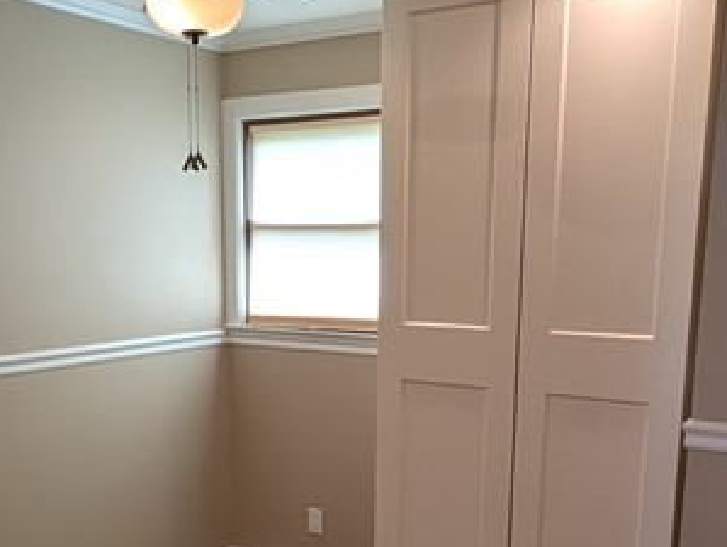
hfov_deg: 45.7
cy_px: 433
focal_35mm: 41
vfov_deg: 34.2
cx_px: 334
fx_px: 862
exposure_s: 1/60
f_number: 1.95
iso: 48
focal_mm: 2.23
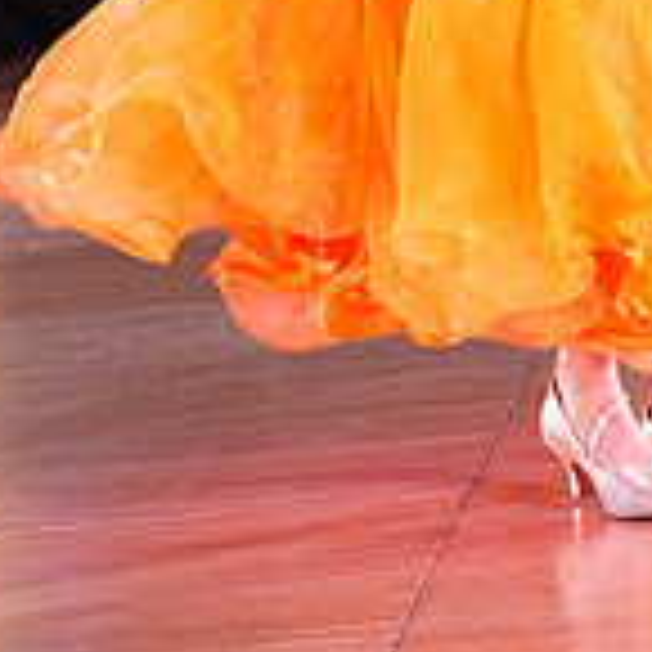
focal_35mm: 238
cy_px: -454
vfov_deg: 7.2
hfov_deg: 7.3
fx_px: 5072
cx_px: 515
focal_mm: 70
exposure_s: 1/400
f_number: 5.6
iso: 8000
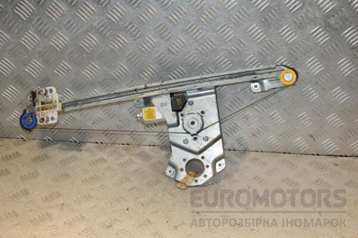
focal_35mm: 48
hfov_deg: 41.1
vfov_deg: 28.1
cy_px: 119
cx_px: 179
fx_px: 477
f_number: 6.3
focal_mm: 32
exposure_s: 1/200
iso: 800
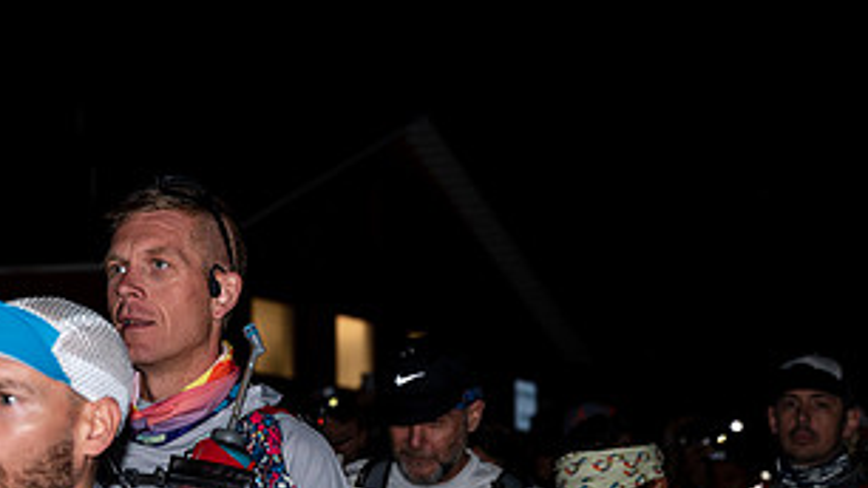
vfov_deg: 9.7
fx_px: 2876
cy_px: 341
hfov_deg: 17.1
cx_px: 230
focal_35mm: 125
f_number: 4
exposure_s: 1/200
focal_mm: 63
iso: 320
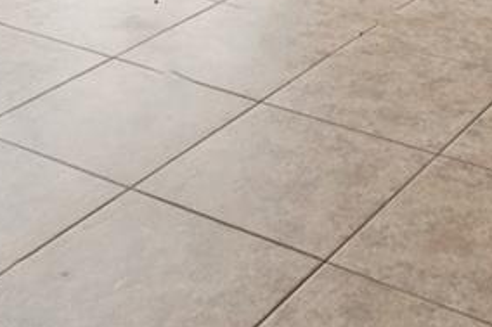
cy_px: -267
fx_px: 1079
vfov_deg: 14.9
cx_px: 279
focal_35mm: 79
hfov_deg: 25.7
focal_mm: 14
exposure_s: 1/30
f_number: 8
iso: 400
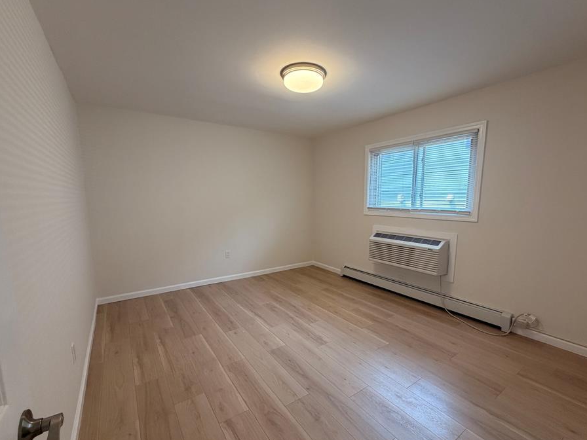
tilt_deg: -8.4
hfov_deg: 94.4
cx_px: 311
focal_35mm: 16
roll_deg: +0.8
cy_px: 239
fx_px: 271
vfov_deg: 77.9
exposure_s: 1/120
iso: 160
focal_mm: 2.22
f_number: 2.2
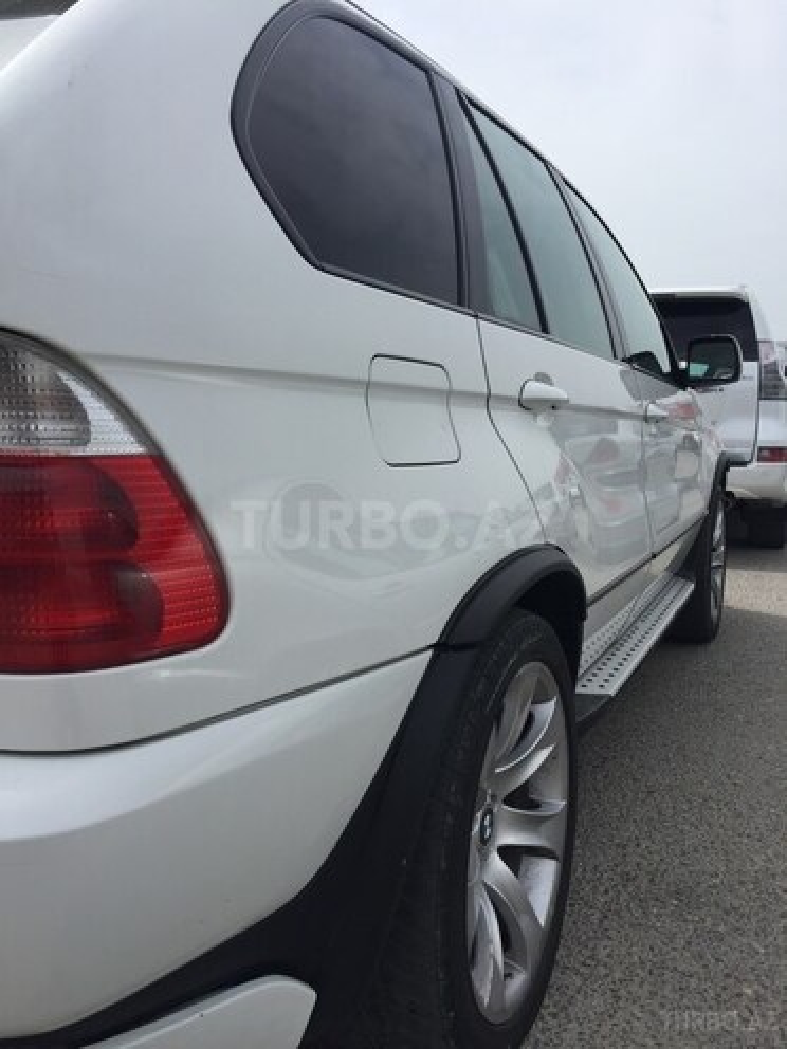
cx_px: 394
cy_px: 524
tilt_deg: -6.1
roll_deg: +0.1
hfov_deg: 48.2
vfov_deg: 61.7
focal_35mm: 29
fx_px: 879
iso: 32
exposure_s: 1/2198
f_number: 2.2
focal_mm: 4.15
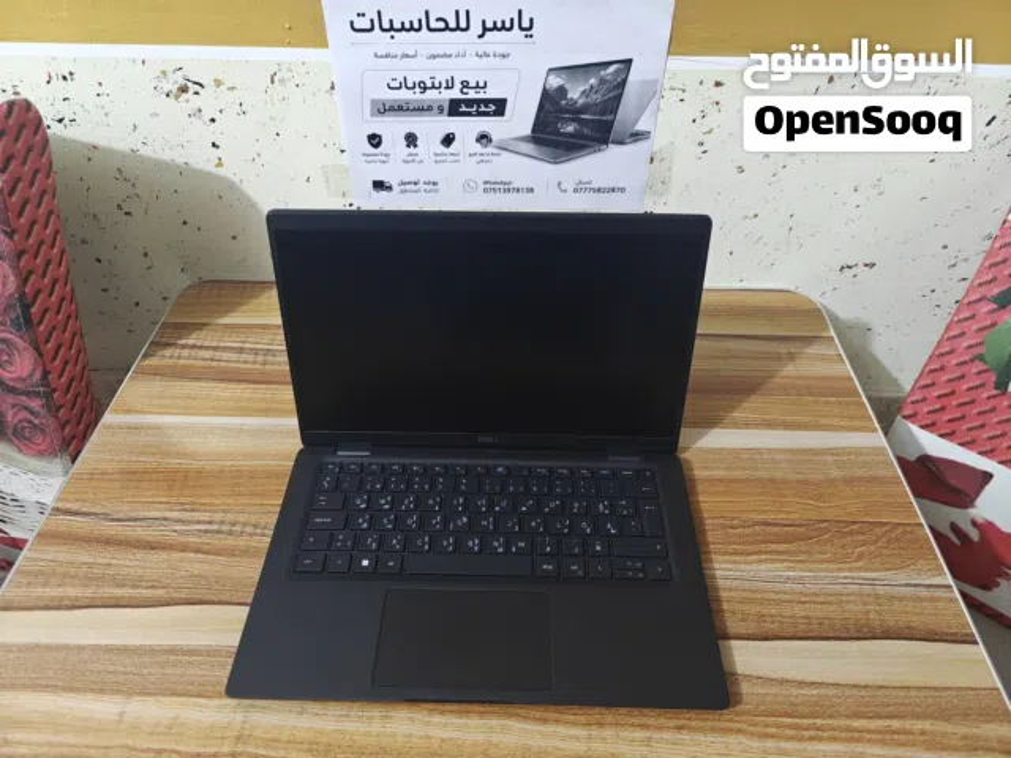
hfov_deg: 73.9
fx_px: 672
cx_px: 506
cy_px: 379
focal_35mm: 23
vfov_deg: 58.9
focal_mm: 6.06
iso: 1000
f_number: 1.6
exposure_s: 1/33
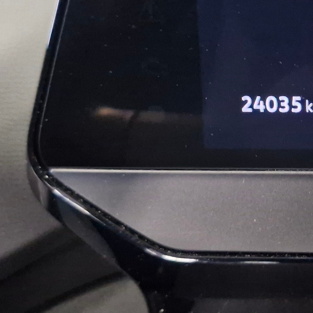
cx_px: 393
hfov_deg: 19.6
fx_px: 839
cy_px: 95
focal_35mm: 82
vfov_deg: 21.0
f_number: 1.8
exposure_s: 1/100
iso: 1000
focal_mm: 5.54
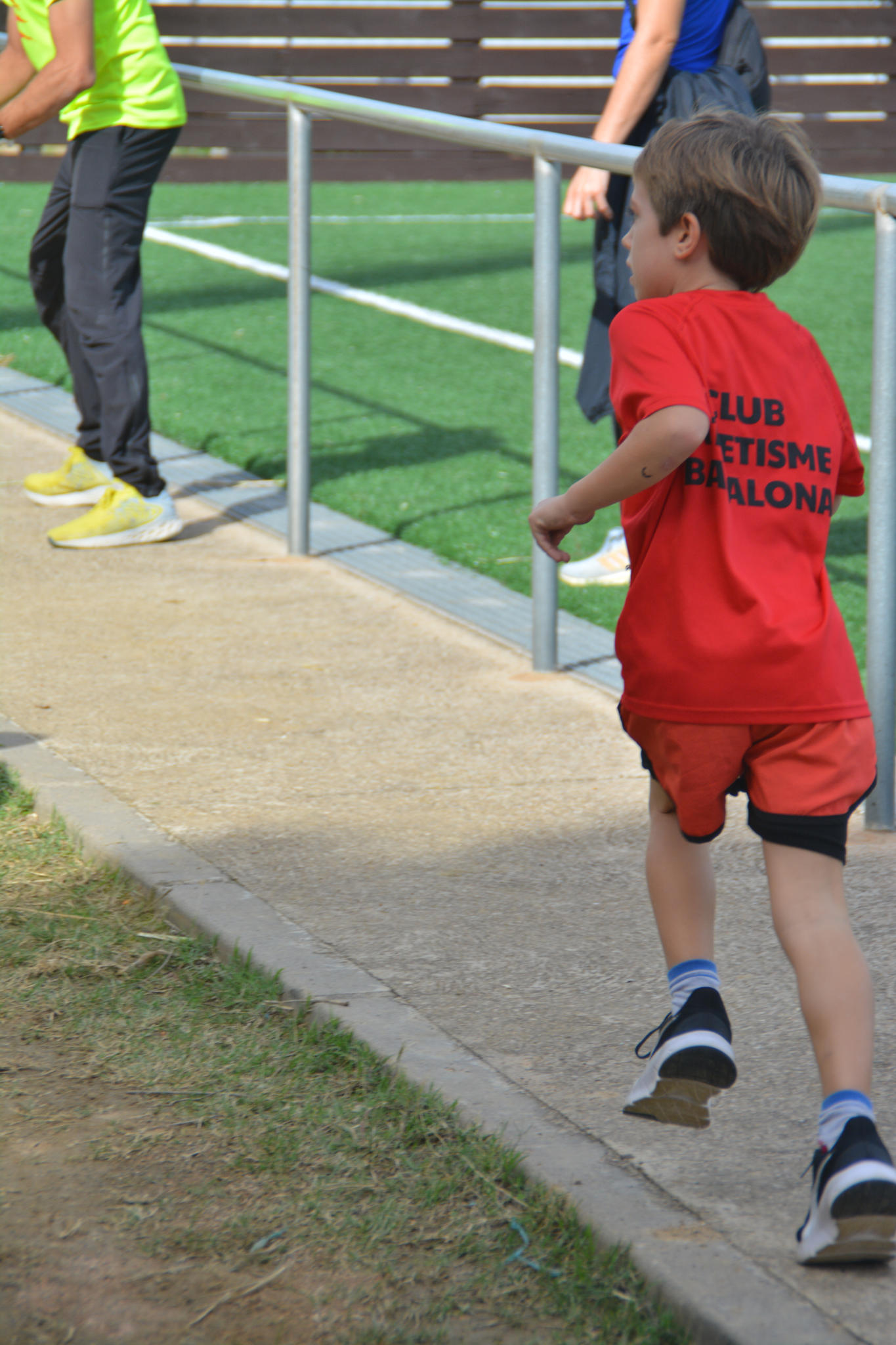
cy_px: 672
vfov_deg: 11.4
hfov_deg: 7.6
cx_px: 448
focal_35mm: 180
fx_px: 6721
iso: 200
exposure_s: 1/640
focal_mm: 120
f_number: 6.3
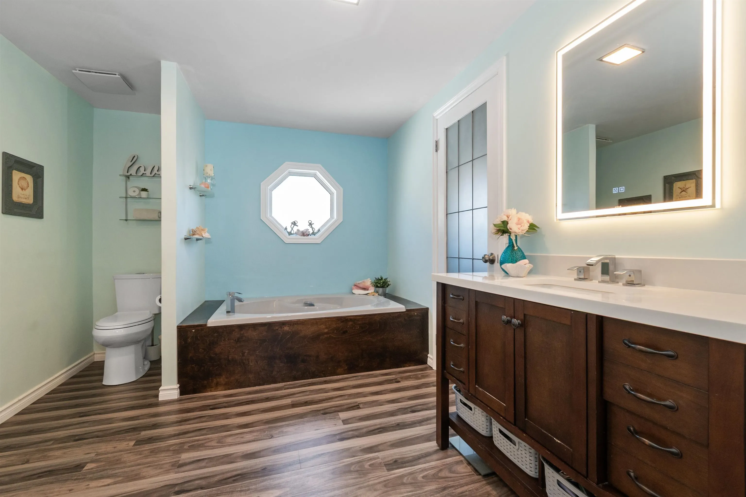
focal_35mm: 15
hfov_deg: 100.4
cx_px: 373
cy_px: 248
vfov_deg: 77.3
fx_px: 311
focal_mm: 10
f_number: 9
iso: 250
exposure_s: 1/15
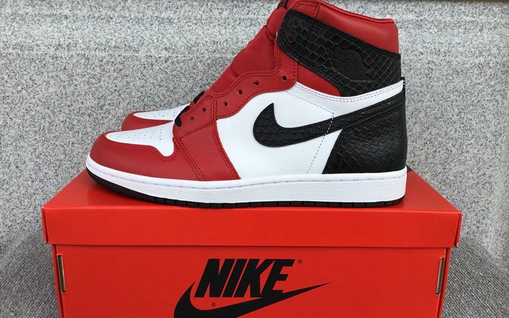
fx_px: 458
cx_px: 254
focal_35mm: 33
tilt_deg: -14.6
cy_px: 155
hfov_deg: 58.1
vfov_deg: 38.3
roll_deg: -0.3
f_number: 2.4
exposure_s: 1/364
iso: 25
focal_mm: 3.3
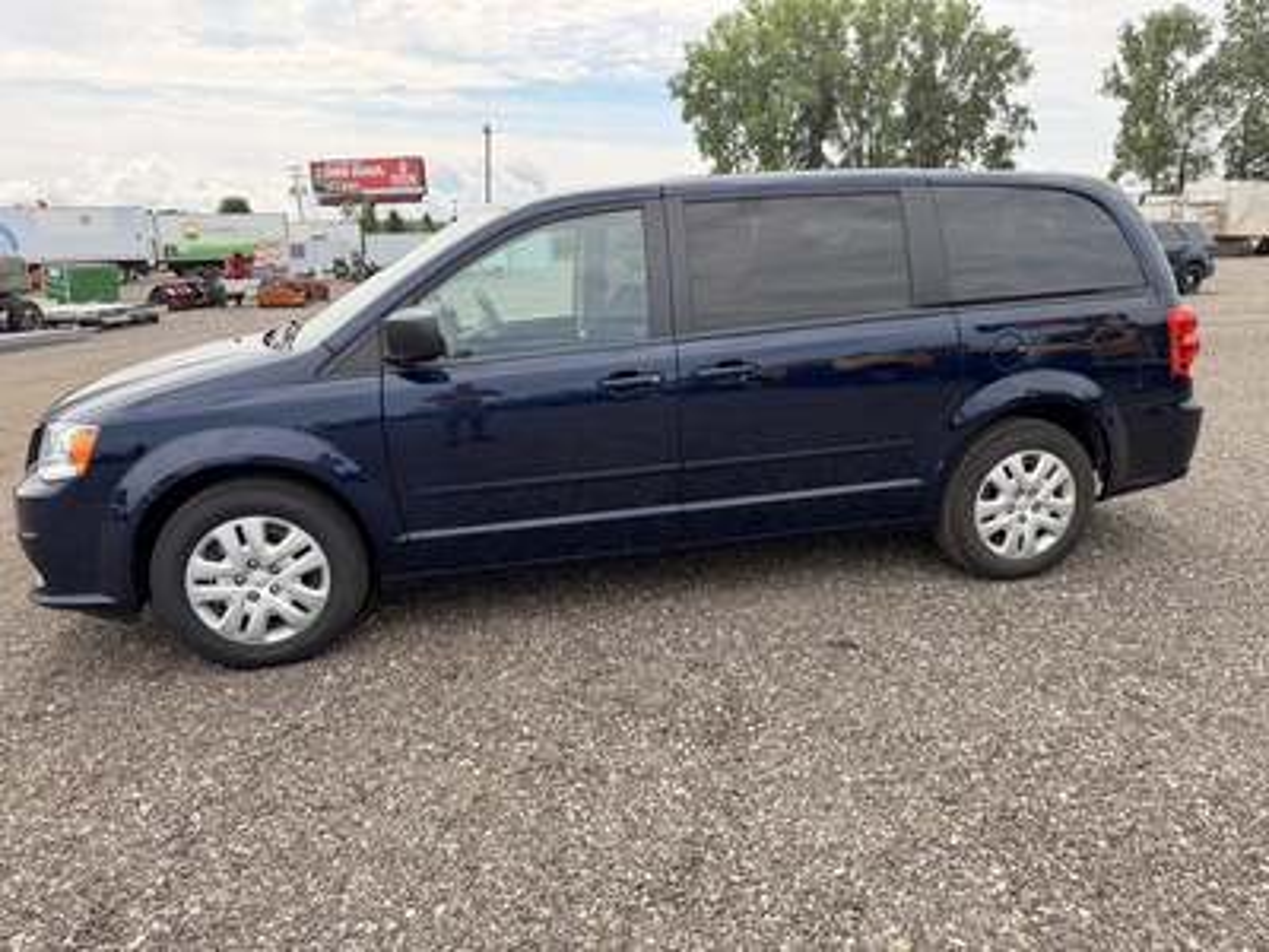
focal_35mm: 24
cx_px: 634
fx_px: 880
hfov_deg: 71.6
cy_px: 476
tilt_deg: -13.1
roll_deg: +1.6
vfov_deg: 56.8
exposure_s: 1/1949
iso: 100
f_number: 1.78
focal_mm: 6.76
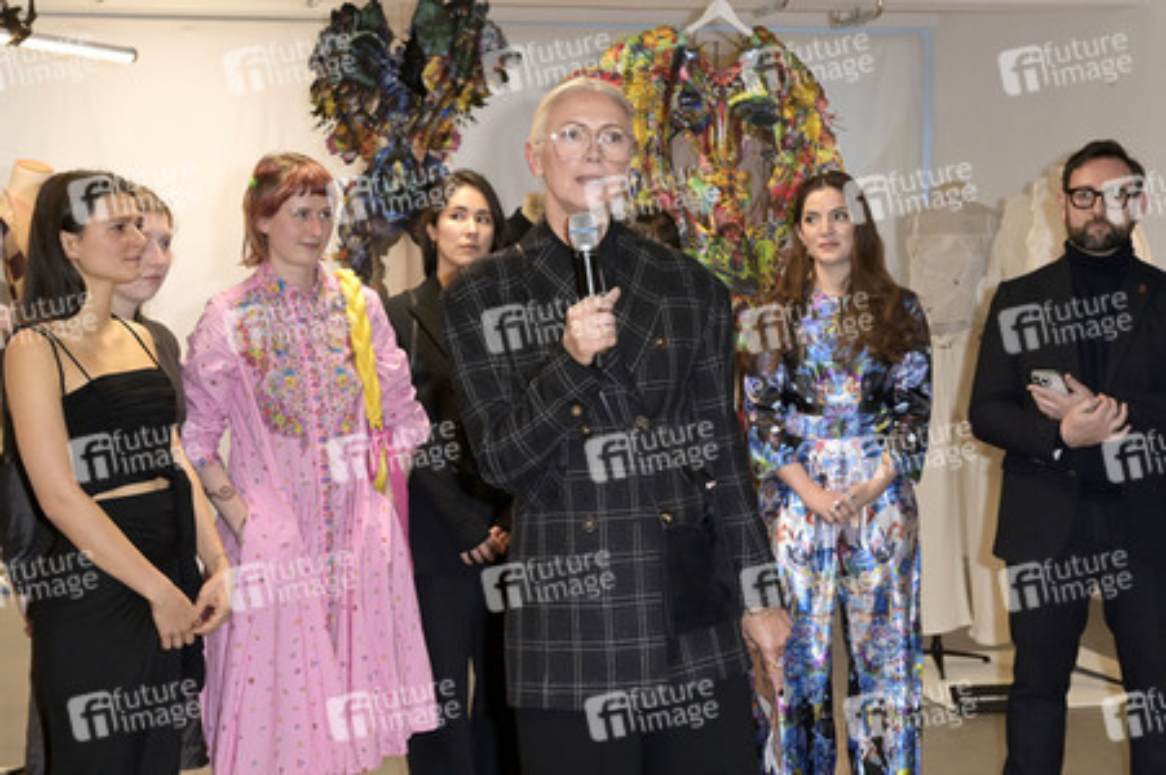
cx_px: 583
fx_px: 1877
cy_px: 388
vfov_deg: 23.3
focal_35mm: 58
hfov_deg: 34.5
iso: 2000
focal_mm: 58
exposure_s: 1/80
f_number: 5.6
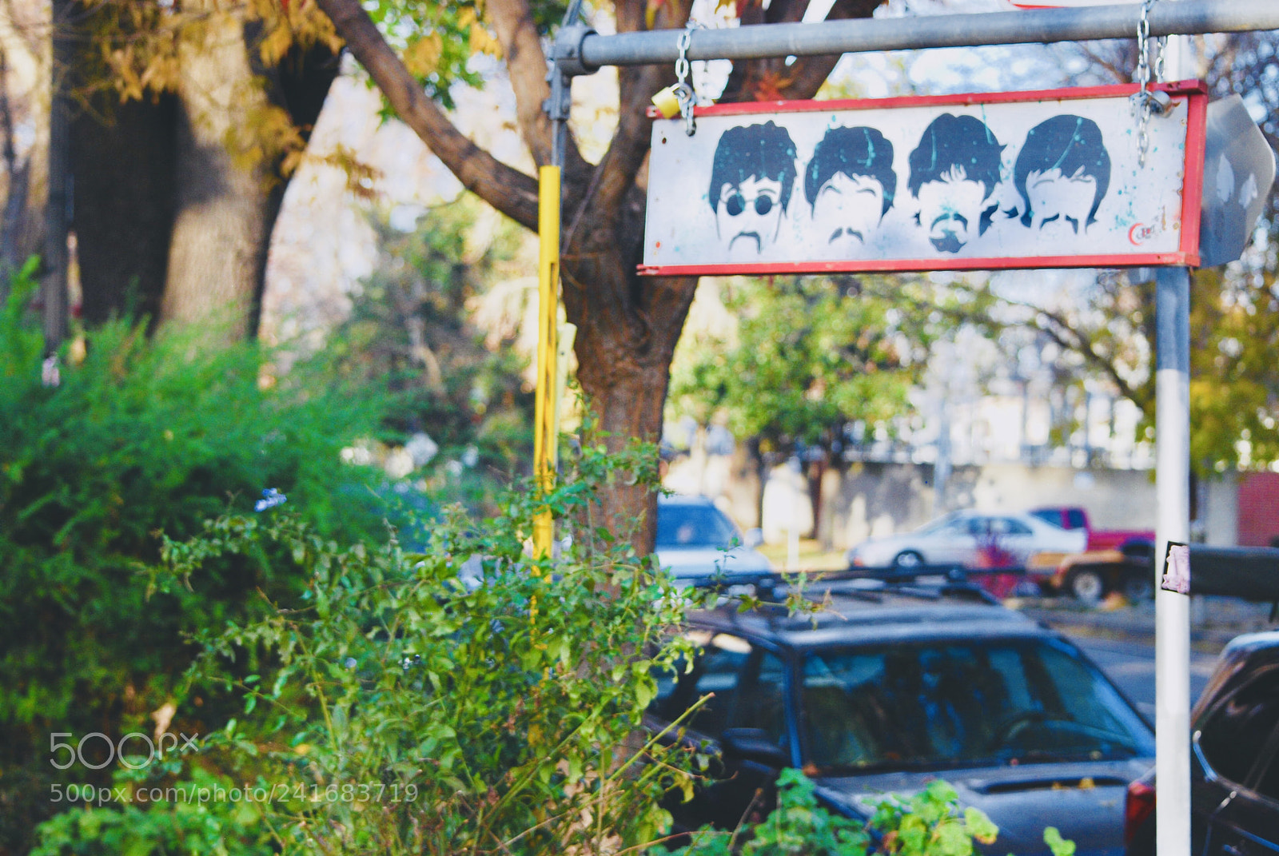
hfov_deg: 20.9
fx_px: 3468
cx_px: 640
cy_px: 428
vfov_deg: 14.1
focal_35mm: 98
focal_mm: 65
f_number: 4.5
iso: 400
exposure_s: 1/400
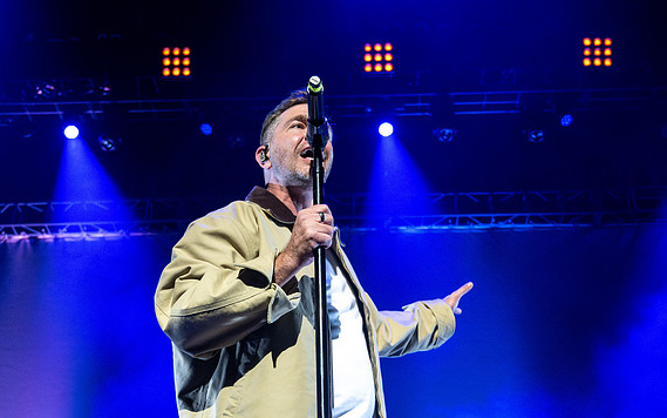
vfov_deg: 24.3
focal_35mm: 53
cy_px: 283
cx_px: 314
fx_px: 964
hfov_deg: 38.2
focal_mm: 31.5
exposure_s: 1/250
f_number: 4
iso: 5000
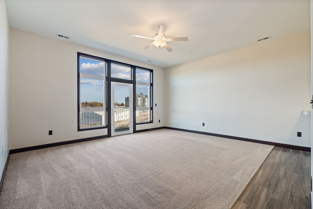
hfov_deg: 96.7
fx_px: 139
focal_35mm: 16
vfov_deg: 73.7
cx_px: 156
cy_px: 104
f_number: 10
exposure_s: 1/15
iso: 800
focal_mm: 16
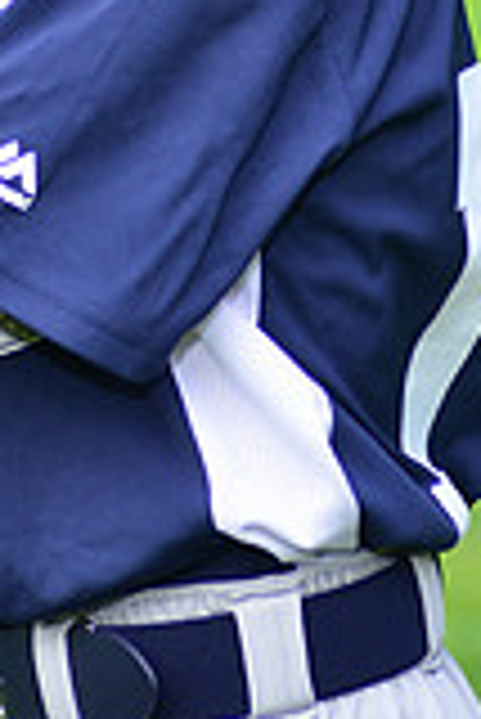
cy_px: -337
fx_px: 13438
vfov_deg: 3.1
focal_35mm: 672
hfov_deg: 2.1
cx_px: 65
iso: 320
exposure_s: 1/200
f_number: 5.6
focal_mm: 185
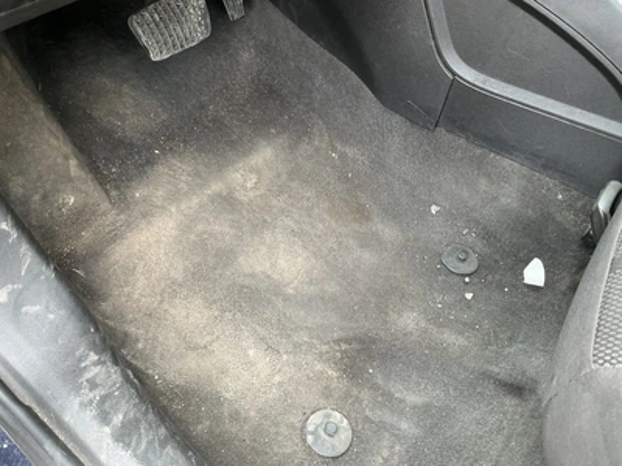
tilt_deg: -53.6
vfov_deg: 49.7
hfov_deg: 63.4
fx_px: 503
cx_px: 311
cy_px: 233
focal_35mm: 28
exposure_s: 1/122
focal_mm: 3
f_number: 1.8
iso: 64
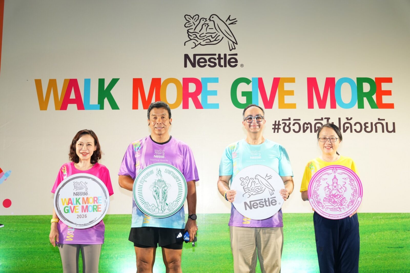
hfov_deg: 47.4
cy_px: 136
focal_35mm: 41
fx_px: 467
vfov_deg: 32.6
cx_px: 205
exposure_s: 1/80
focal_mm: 41
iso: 640
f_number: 5
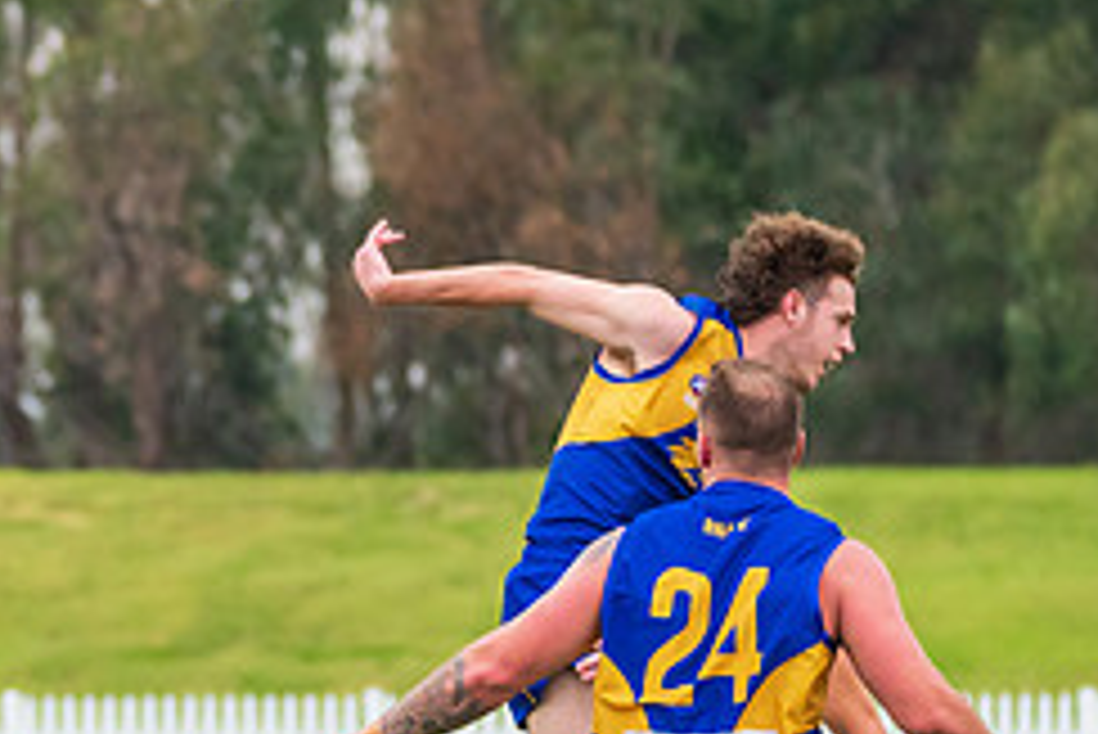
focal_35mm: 778
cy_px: 720
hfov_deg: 2.6
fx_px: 23742
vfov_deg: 1.8
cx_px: 118
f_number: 5.6
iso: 1000
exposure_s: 1/1250
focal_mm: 220
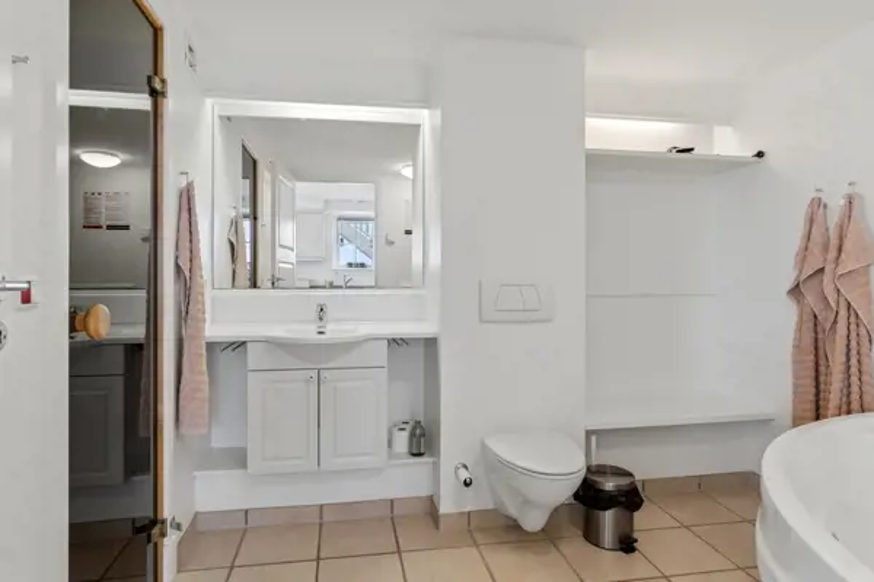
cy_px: 291
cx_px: 437
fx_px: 473
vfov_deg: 63.2
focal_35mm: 20
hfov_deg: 85.4
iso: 200
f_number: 8
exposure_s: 1/13
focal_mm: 13
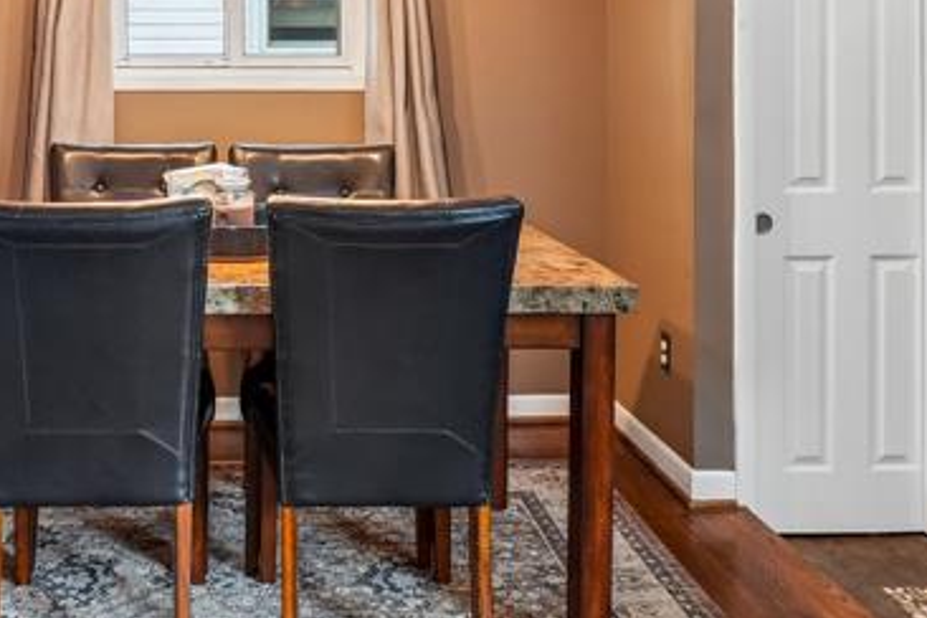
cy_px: 68
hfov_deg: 44.9
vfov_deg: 30.6
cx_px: 236
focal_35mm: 42
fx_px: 1081
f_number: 8
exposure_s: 1/4
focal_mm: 10
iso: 400
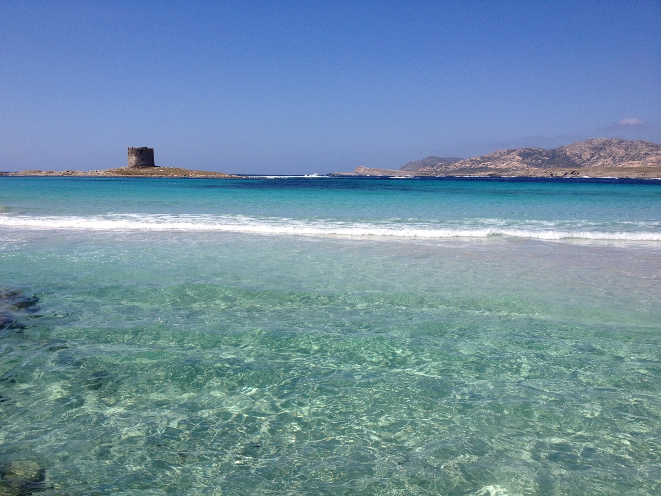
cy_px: 248
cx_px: 330
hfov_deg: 52.6
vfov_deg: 40.7
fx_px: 668
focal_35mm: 35
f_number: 2.4
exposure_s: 1/2907
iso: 50
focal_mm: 4.28
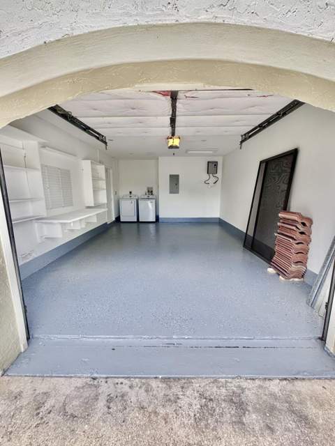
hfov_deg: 85.7
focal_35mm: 14
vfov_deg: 102.1
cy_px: 223
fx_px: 181
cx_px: 168
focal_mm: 2.22
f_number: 2.2
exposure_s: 1/156
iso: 40
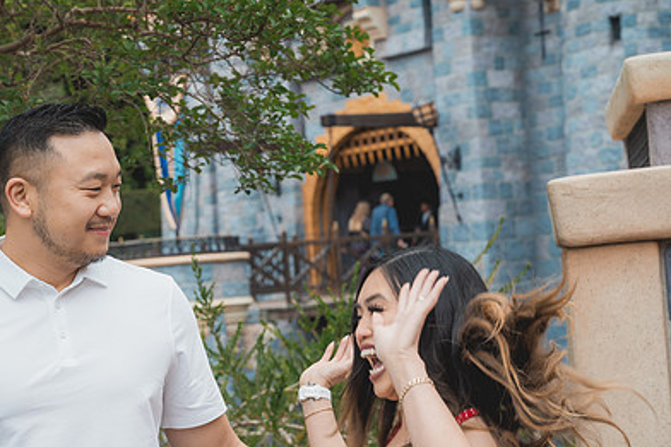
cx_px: 209
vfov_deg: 18.3
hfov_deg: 27.1
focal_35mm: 74
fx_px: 1379
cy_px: 306
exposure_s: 1/160
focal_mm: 50
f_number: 4.5
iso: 250
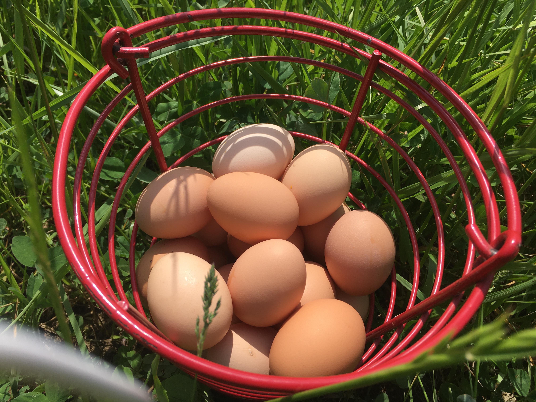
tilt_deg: -52.4
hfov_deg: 61.7
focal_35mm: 29
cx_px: 268
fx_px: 449
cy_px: 201
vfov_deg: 48.2
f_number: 2.2
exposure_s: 1/1637
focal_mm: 4.15
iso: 25
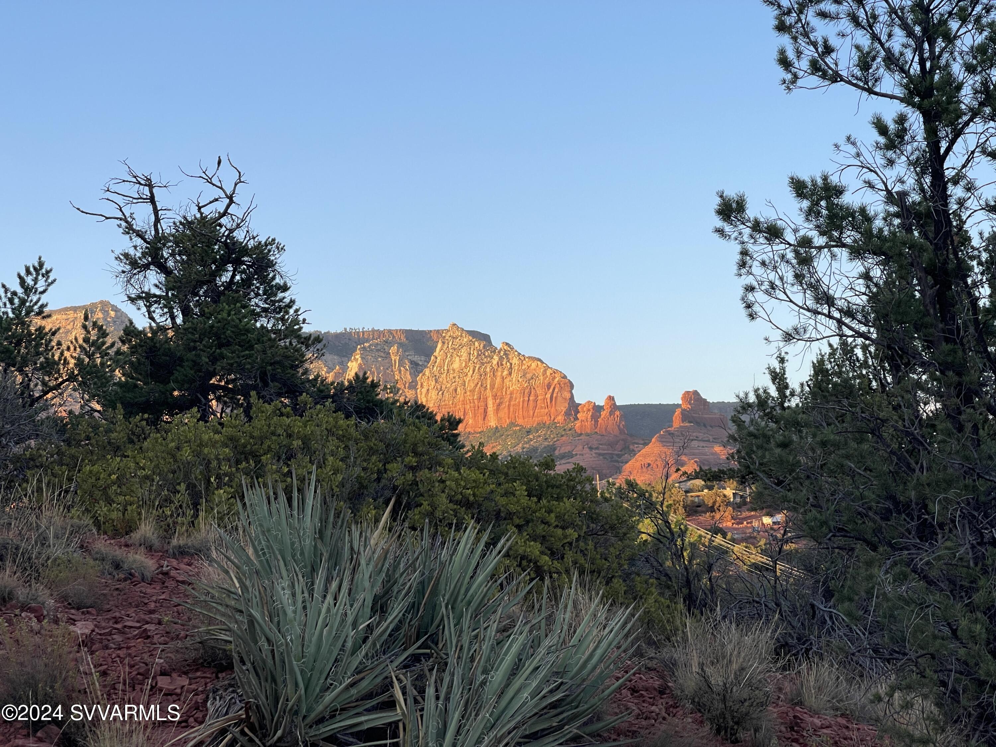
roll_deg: +2.2
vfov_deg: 22.9
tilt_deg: +6.7
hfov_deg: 30.3
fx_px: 1841
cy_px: 374
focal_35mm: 64
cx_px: 498
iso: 20
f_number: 2.2
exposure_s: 1/236
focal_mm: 7.5
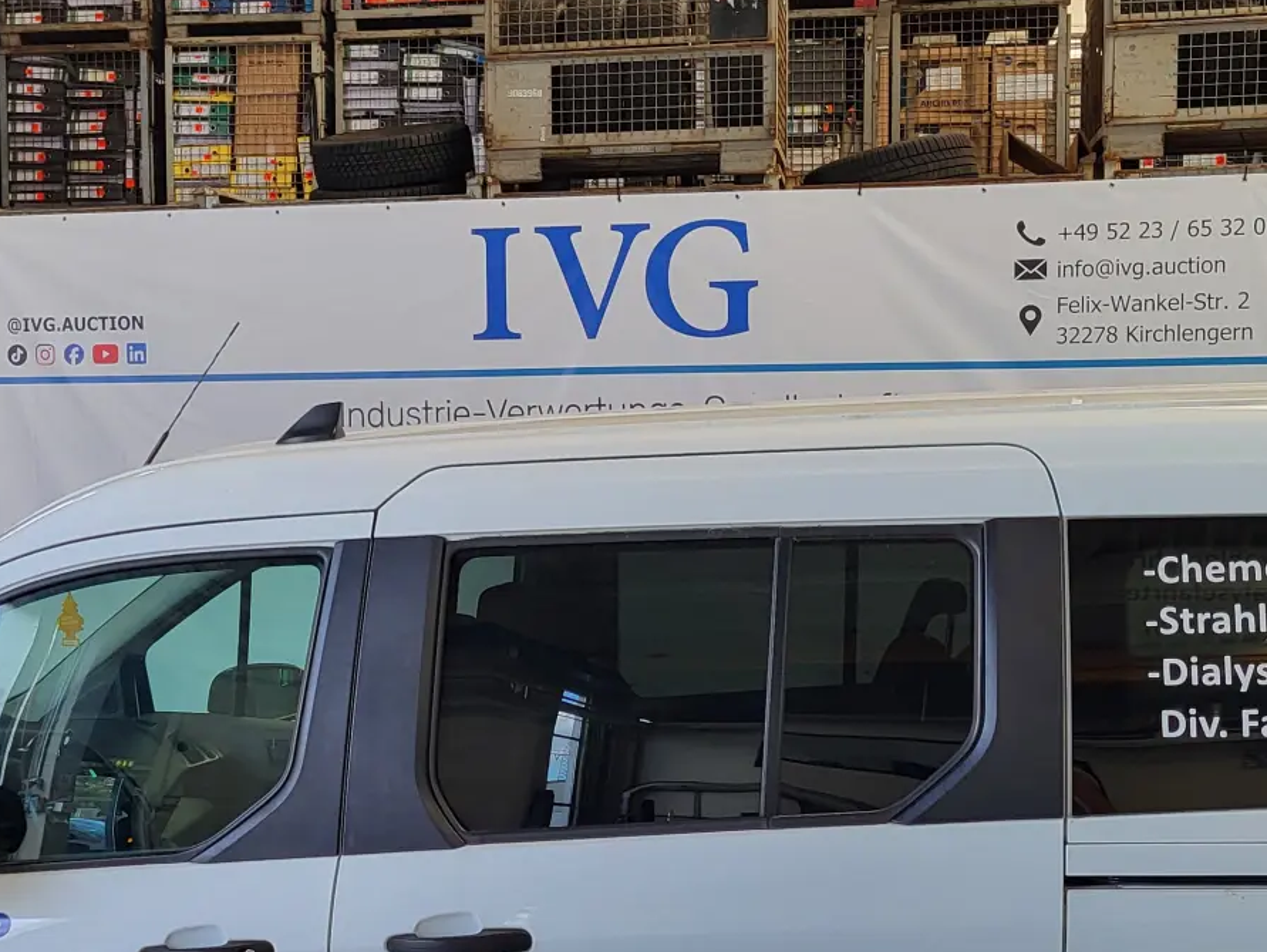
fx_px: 2051
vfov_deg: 26.0
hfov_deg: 34.2
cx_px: 488
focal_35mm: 56
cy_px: 591
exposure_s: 1/100
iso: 50
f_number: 1.8
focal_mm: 5.4
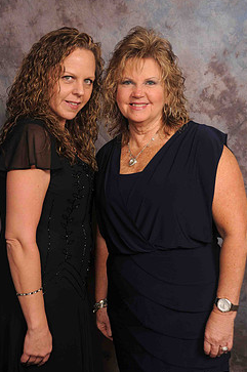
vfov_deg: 34.7
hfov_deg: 23.5
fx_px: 595
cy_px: 191
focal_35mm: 58
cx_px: 110
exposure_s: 1/125
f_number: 5.6
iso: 200
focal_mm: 31
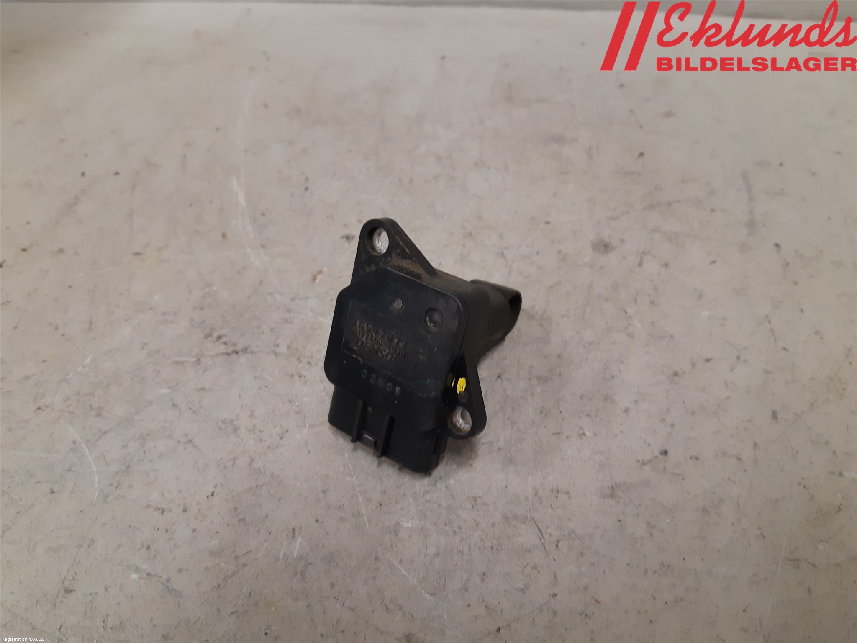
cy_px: 322
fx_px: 644
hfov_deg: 67.3
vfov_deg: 53.1
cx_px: 428
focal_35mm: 26
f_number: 1.7
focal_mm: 3.93
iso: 160
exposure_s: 1/50
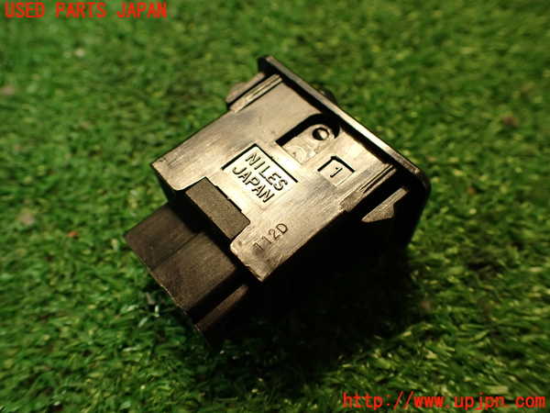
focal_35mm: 30
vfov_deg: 46.8
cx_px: 275
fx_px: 477
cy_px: 206
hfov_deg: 60.0
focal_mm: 5.4
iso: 200
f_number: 2.3
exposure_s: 1/30
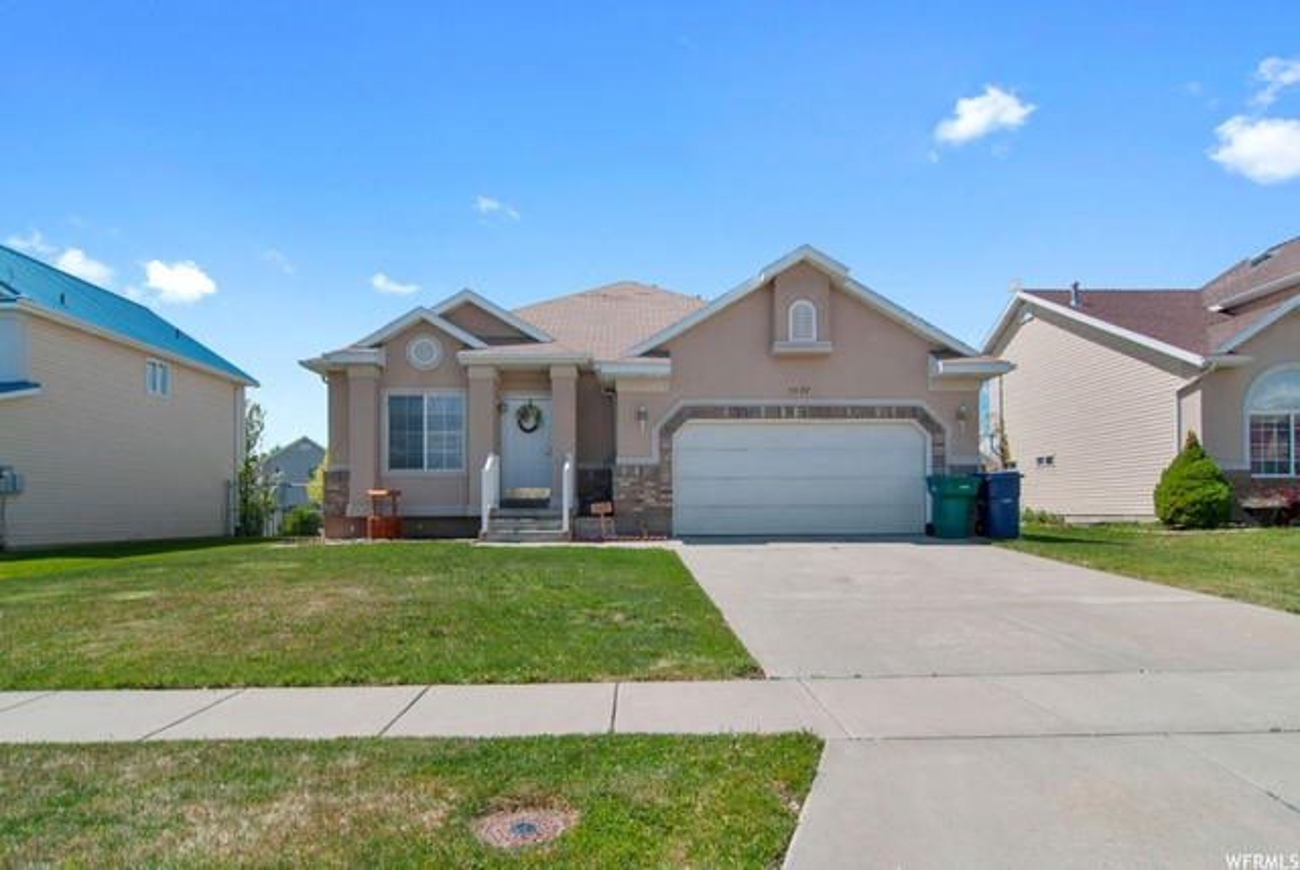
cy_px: 435
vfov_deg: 67.5
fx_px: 651
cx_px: 650
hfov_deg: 89.9
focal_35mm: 18
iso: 100
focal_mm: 12
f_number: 11
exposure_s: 1/200
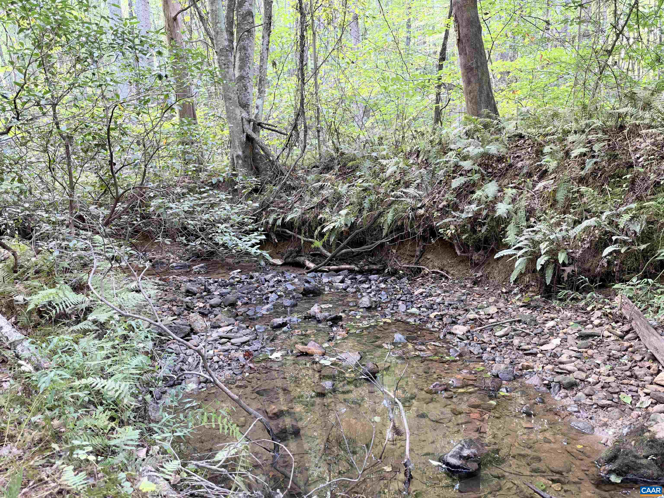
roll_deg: +3.3
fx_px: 460
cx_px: 332
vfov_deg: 56.8
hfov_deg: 71.6
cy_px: 249
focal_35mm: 24
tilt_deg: -9.3
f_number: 1.48
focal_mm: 6.93
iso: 320
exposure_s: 1/60
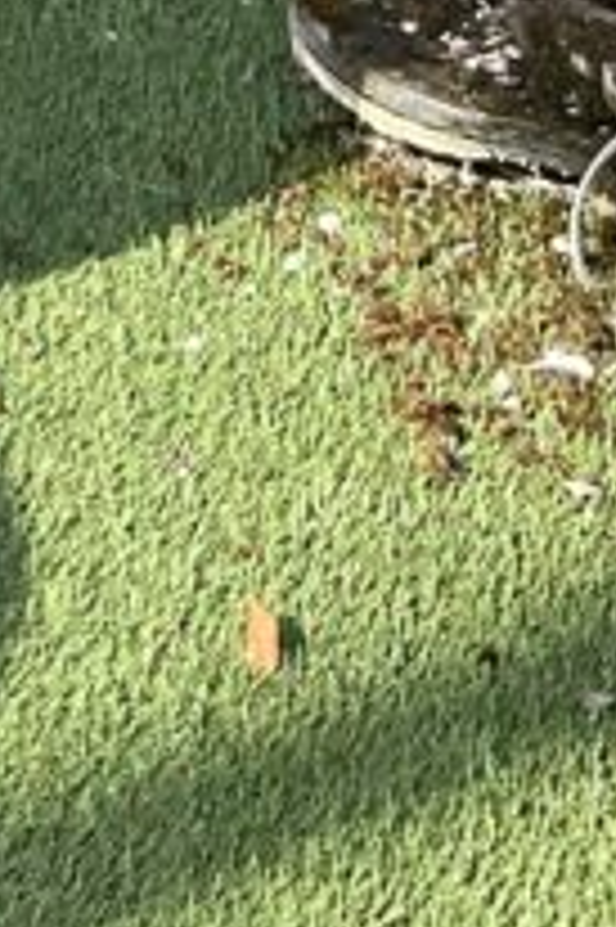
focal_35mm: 150
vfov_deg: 12.4
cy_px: -824
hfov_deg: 8.7
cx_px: -598
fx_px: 3856
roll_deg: +0.6
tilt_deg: -18.0
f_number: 1.8
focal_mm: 3
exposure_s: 1/182
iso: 16
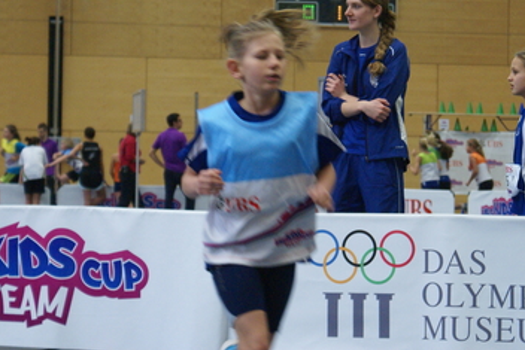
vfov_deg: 8.5
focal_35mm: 161
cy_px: 87
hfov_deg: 12.7
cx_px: 371
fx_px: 2349
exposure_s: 1/80
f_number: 5.6
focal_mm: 70
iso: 800
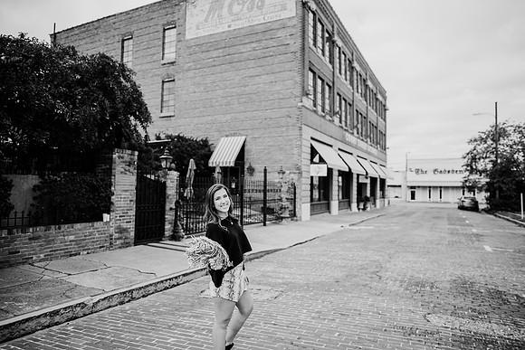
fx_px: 350
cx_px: 262
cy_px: 175
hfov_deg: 73.7
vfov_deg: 53.2
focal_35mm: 24
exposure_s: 1/640
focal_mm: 24
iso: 160
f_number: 2.2
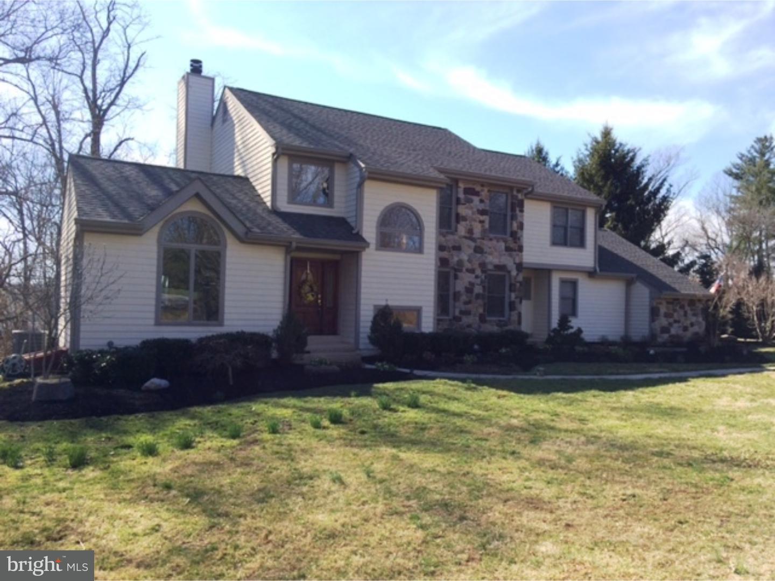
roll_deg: -0.2
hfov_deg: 61.7
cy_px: 290
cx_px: 388
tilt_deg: +1.2
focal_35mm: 29
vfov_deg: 48.2
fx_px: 649
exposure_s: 1/892
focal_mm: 4.15
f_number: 2.2
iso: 32
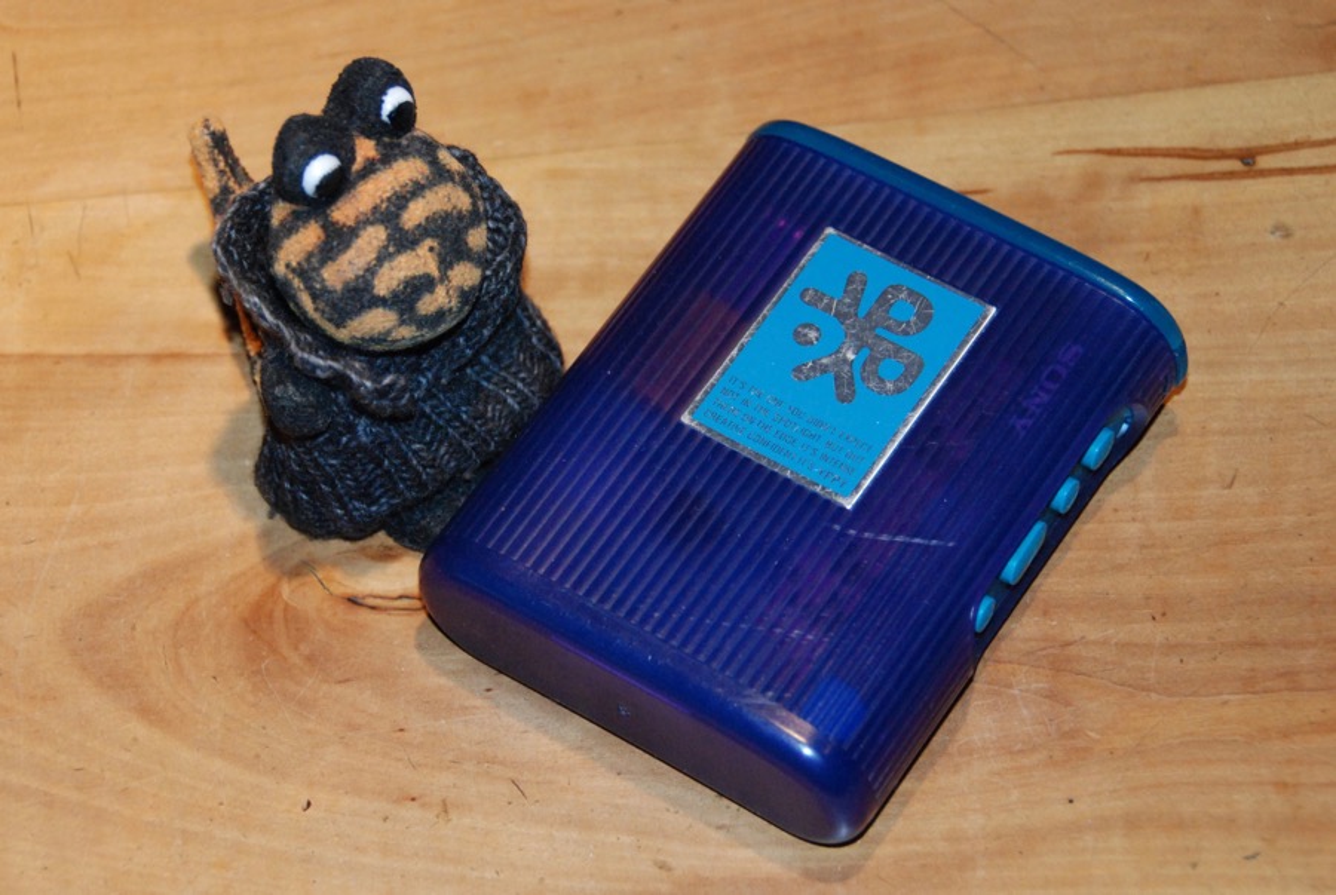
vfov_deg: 14.8
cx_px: 668
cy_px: 448
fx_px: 3456
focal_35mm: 93
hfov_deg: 21.9
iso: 1250
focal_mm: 62
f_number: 5.6
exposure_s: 1/60
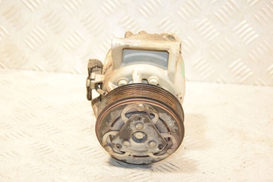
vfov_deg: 15.7
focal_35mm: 87
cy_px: 91
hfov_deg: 23.4
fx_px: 659
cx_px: 136
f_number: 5.6
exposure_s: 1/160
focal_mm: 58
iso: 1600
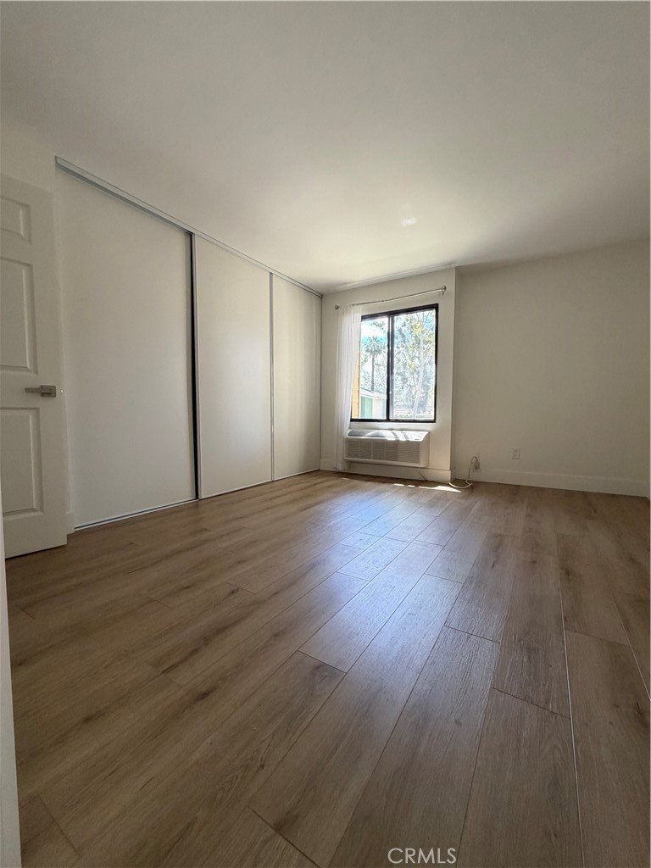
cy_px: 434
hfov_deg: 85.7
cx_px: 326
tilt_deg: -1.6
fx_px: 351
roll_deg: -1.0
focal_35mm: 14
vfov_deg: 102.1
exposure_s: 1/120
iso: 200
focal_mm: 2.22
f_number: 2.2
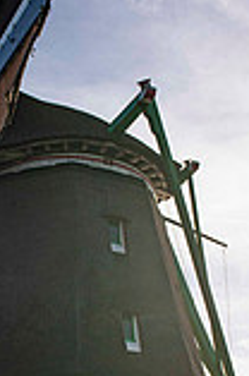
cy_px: 268
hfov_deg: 19.5
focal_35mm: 69
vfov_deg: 29.0
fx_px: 719
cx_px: 69
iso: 64
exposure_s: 1/500
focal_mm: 24
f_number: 5.6
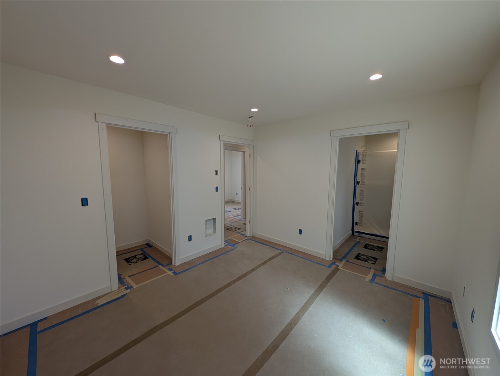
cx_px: 250
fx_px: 174
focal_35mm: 12
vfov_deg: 94.6
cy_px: 188
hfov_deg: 110.5
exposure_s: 1/120
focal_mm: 2.23
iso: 52
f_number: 1.95
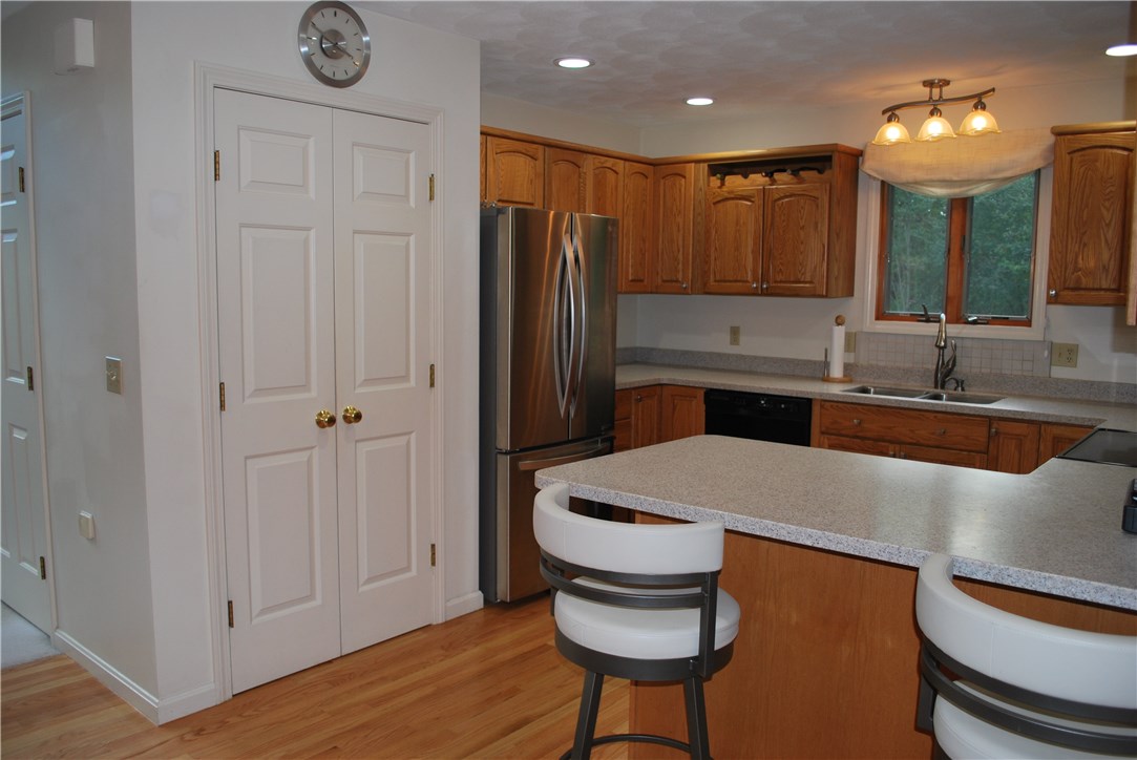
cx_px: 568
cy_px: 380
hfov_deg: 67.3
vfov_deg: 48.0
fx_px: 853
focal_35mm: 27
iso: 200
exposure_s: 1/60
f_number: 3.5
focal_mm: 18
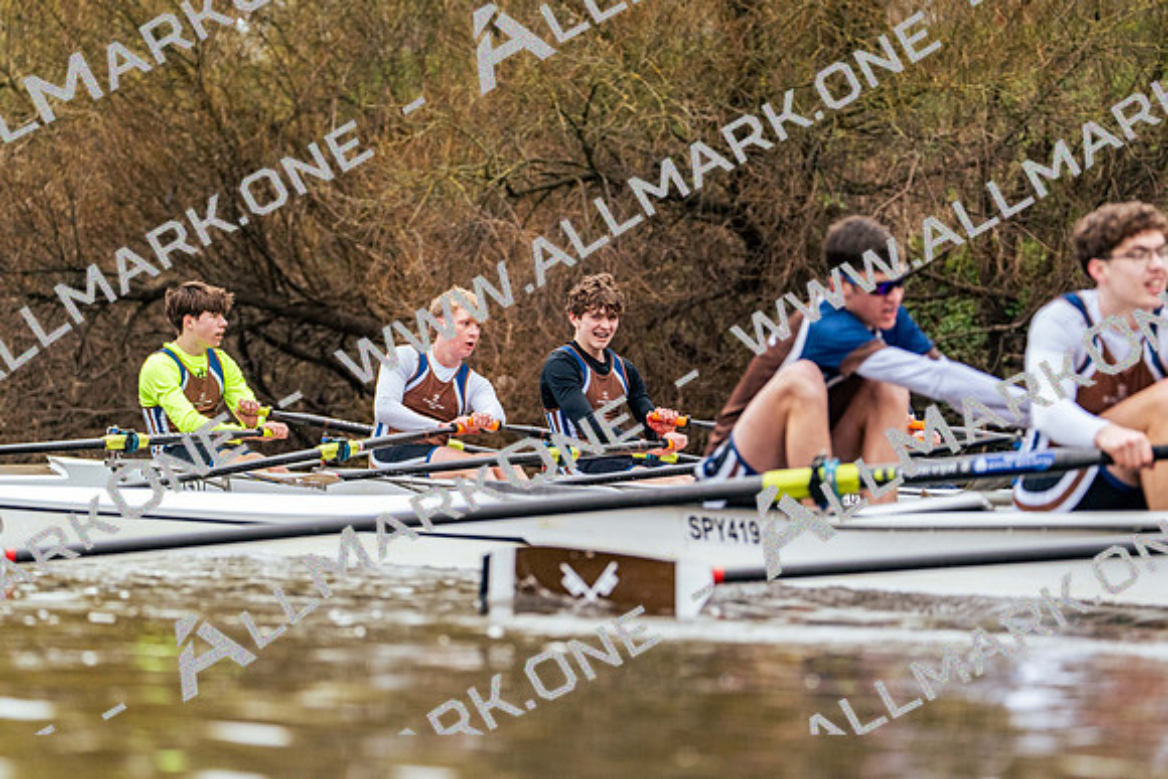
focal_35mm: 315
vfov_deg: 4.4
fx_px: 10222
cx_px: 584
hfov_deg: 6.5
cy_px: 390
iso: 2500
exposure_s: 1/2000
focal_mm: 315
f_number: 6.3
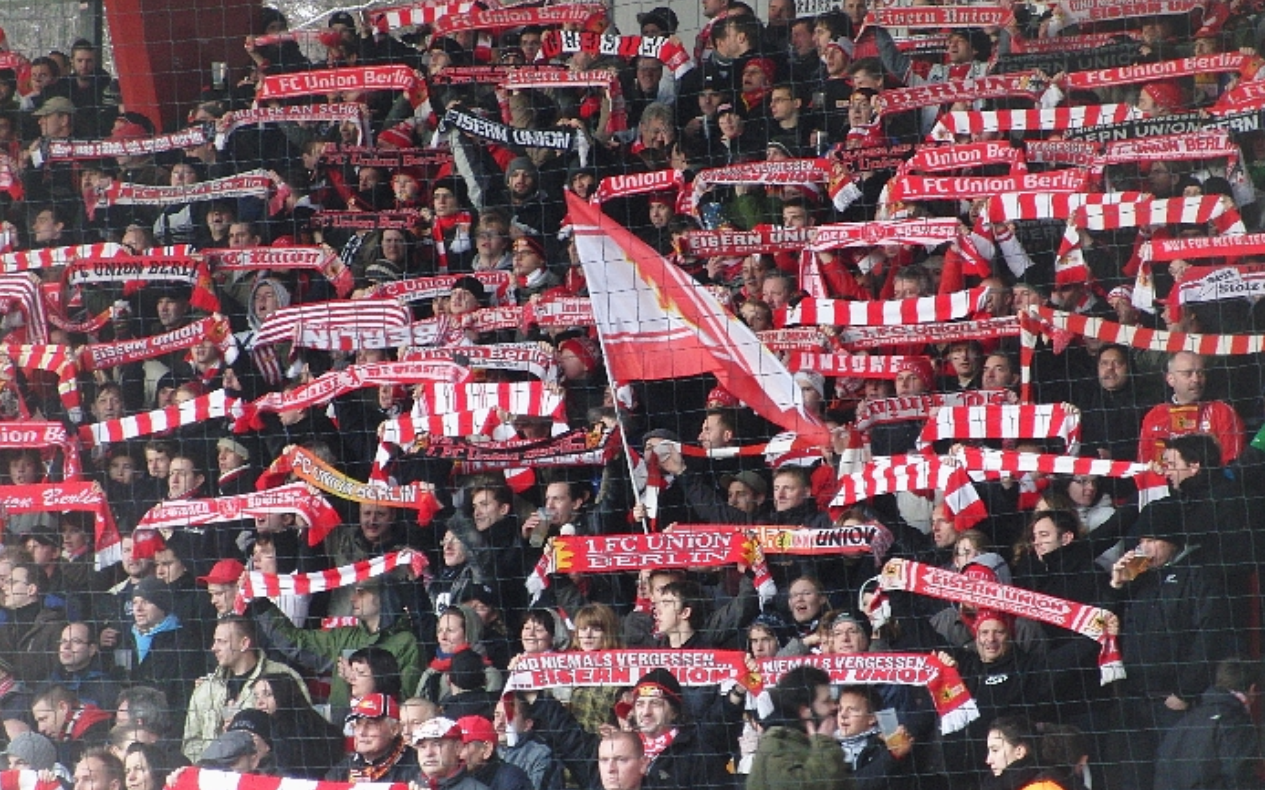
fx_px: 6791
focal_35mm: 197
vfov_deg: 6.7
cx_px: 633
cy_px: 465
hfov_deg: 10.6
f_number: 4.5
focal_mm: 32.1
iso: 400
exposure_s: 1/80
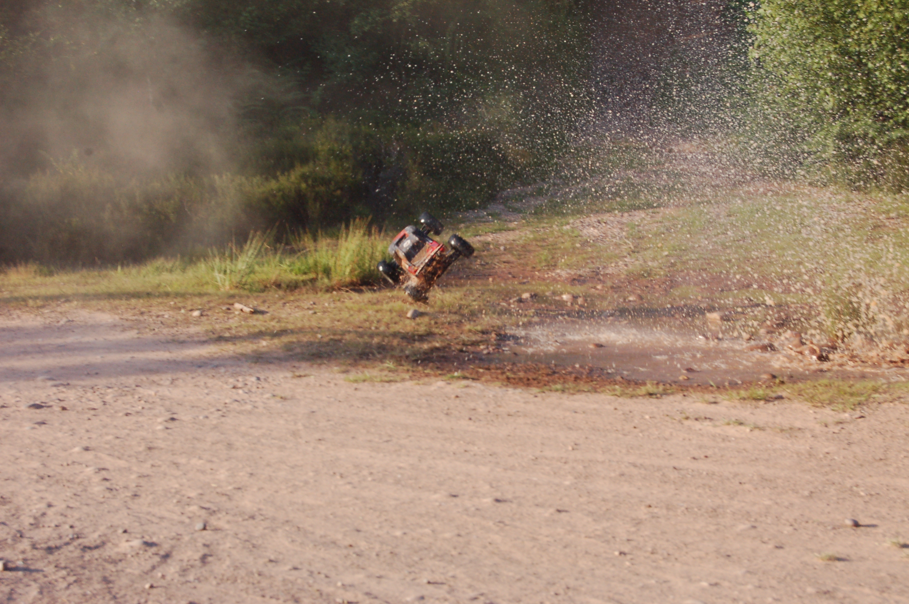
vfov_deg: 18.9
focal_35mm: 72
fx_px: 1816
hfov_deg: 28.1
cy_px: 302
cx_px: 454
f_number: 5.6
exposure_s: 1/320
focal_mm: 48
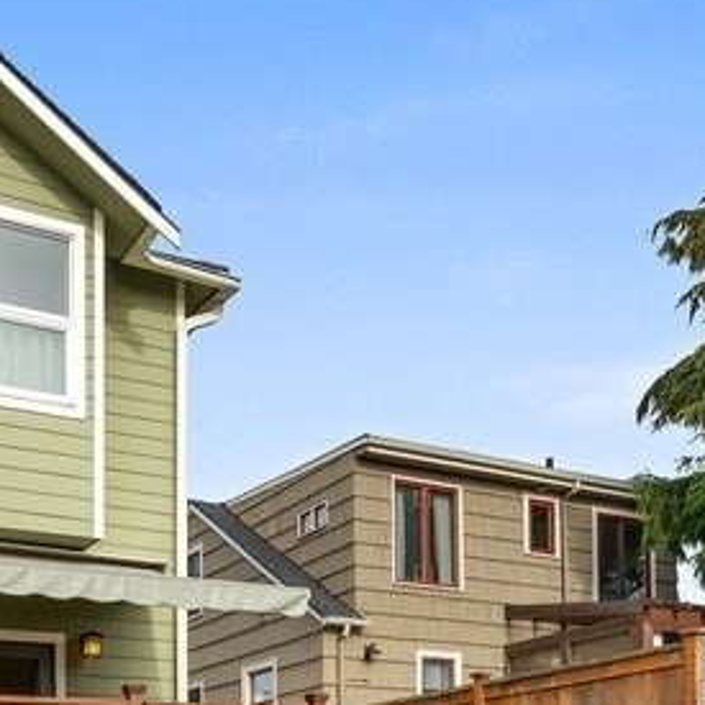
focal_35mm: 39
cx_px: 208
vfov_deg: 40.3
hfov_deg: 42.0
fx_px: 899
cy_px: 608
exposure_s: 1/320
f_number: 8
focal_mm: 14
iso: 200
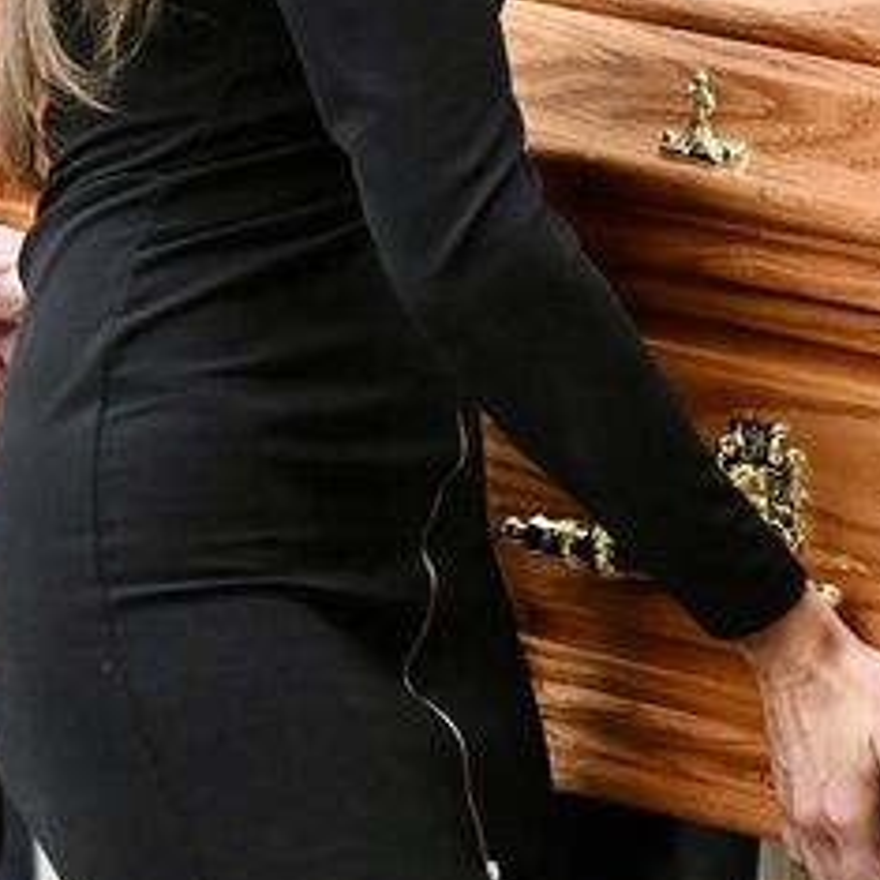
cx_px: 876
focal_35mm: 781
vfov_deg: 2.2
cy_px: -562
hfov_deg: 2.2
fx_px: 22463
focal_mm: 180
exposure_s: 1/1250
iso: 2200
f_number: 5.6
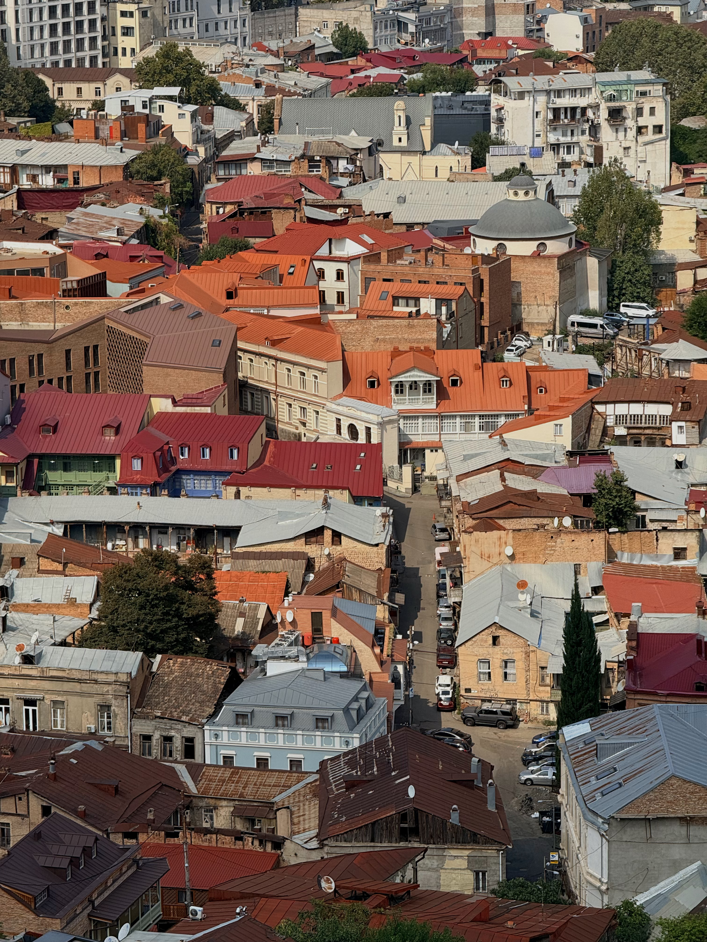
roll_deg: +0.8
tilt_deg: -12.4
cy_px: 471
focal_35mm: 120
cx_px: 354
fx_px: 3268
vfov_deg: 16.4
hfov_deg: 12.3
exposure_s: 1/1613
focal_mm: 15.66
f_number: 2.8
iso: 50
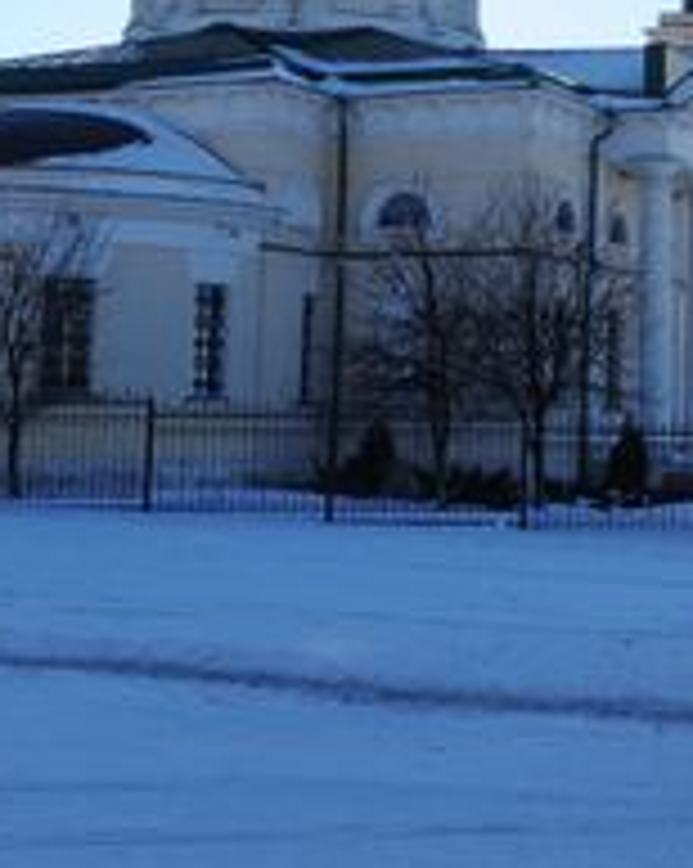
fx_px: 2799
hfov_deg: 13.9
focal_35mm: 109
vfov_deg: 16.9
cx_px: 724
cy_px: -148
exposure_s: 1/2000
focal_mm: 32
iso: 500
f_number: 5.6
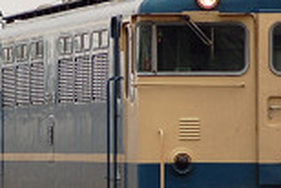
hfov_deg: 3.3
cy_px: 106
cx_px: 11
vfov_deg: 2.2
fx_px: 4926
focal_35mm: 631
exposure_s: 1/500
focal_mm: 135
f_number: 5.6
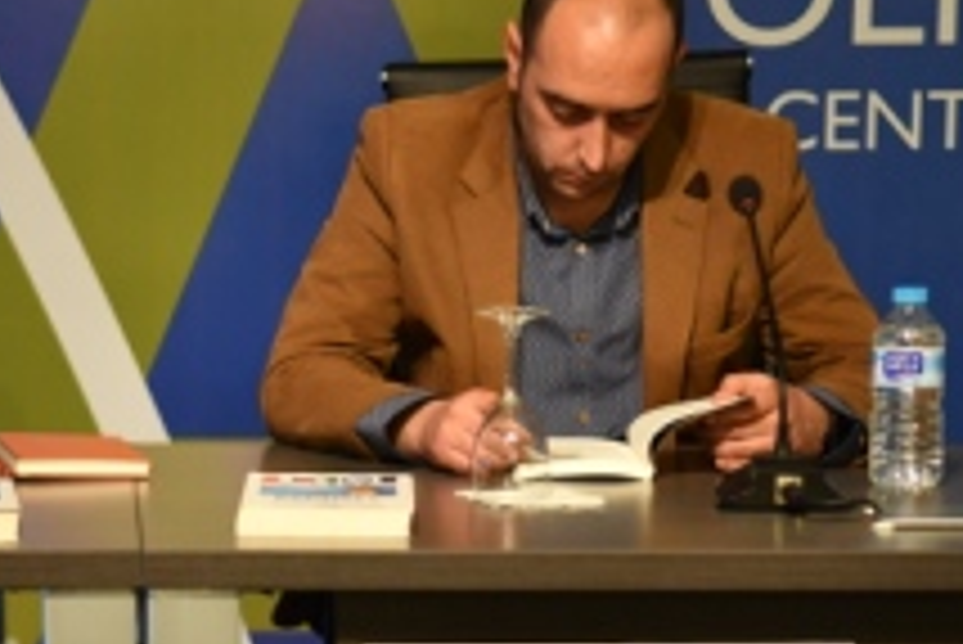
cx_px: 130
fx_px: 4202
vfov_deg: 8.7
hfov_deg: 13.0
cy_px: 493
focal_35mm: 157
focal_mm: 50
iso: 1000
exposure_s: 1/60
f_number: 2.8
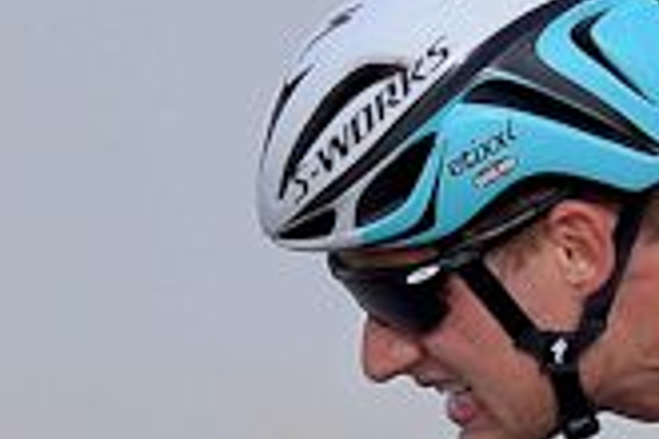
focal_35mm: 1818
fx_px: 33277
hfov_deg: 1.1
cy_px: 1161
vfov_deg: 0.8
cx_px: 679
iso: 320
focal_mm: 300
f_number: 4.5
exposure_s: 1/2500
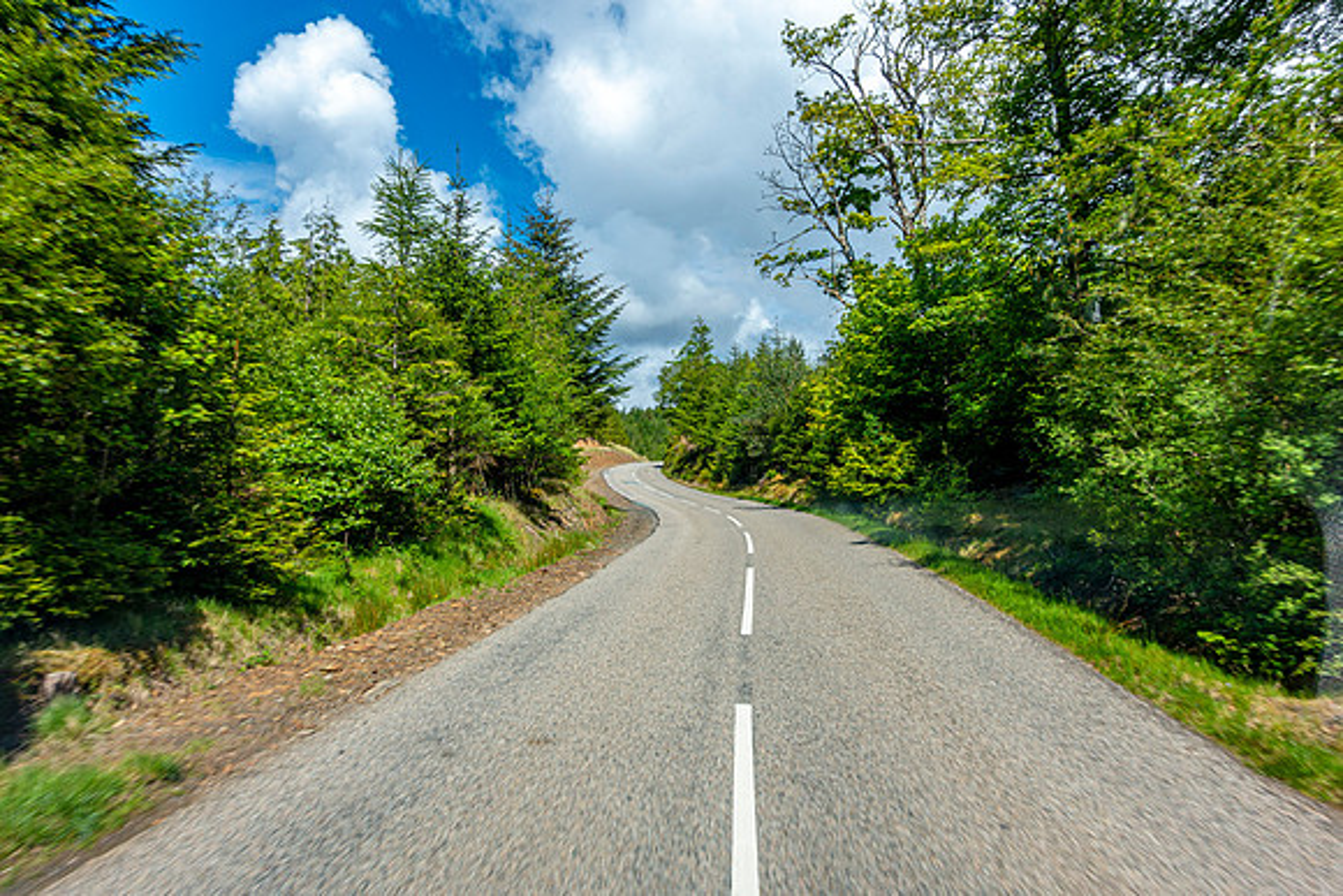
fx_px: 896
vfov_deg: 53.2
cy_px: 448
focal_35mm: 24
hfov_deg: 73.7
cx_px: 672
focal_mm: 8.8
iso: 125
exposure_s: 1/250
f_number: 7.1
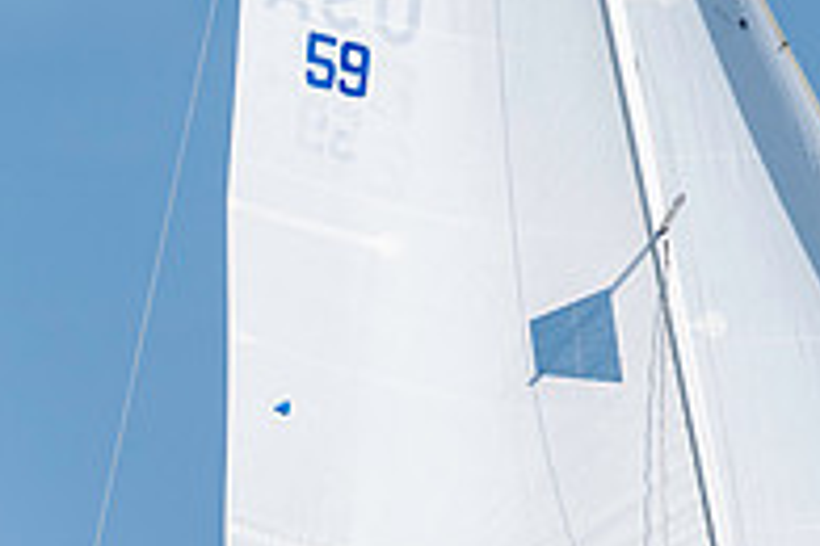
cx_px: 399
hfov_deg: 1.5
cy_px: 674
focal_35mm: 1339
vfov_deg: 1.0
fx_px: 30497
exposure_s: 1/4000
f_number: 5
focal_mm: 300
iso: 200
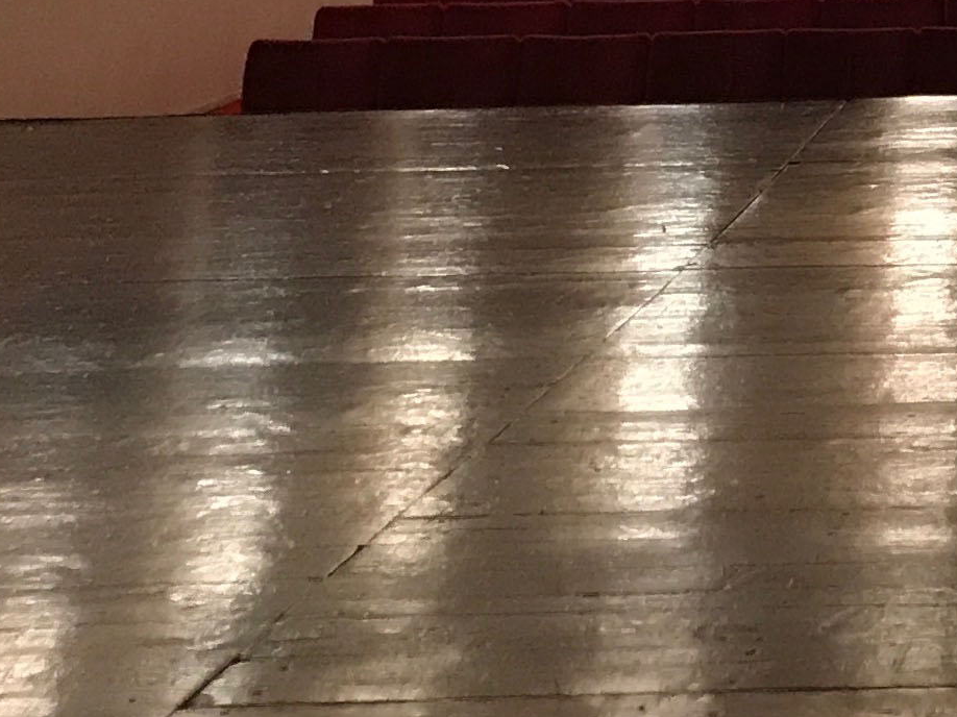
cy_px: -731
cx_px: 1622
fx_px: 3400
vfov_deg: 10.9
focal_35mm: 123
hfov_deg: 14.4
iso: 64
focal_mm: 3.99
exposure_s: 1/17
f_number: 1.8
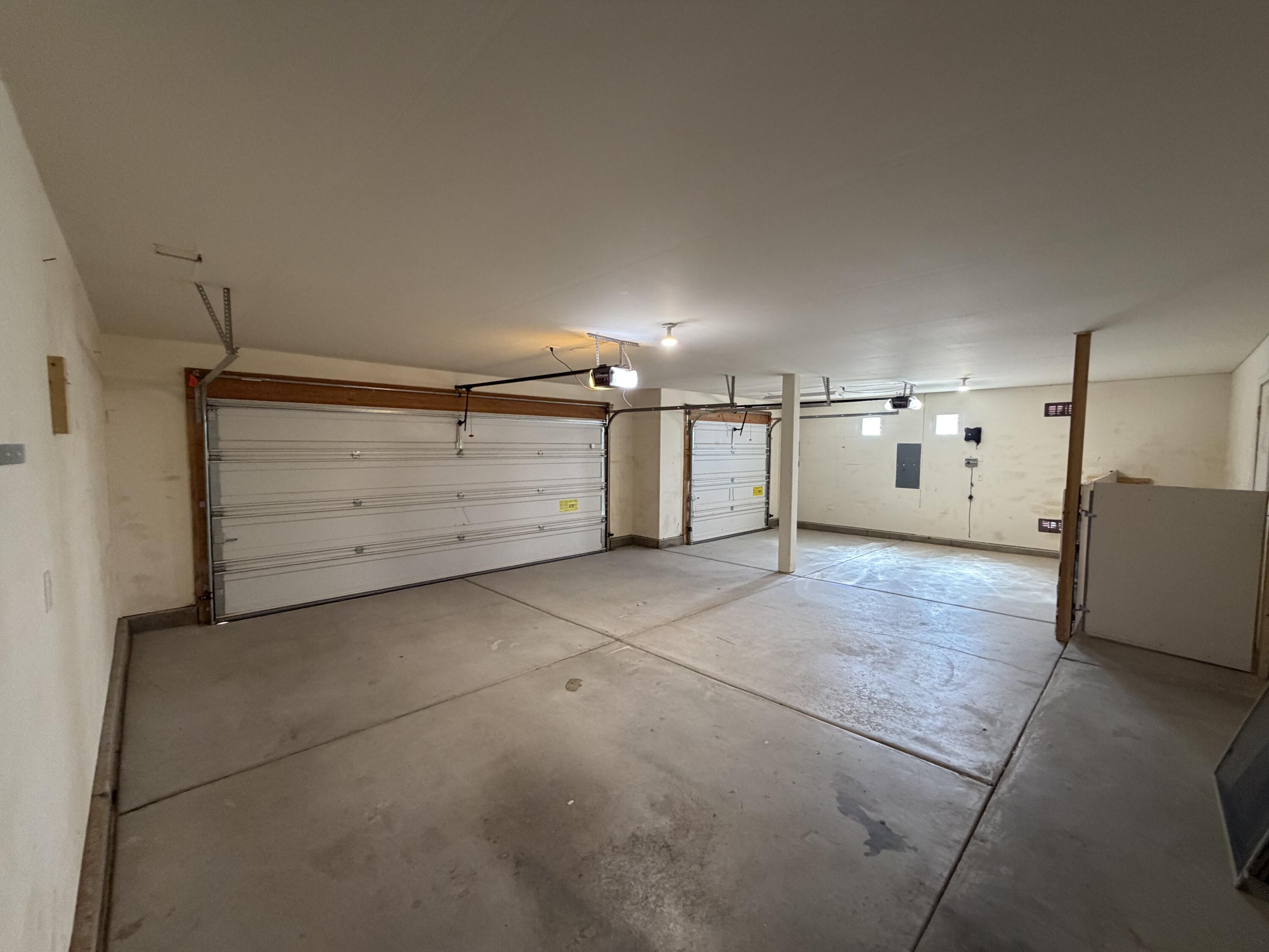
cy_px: 476
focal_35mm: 14
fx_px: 513
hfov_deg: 102.1
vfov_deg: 85.7
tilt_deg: -3.3
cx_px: 634
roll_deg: -0.6
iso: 400
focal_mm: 2.22
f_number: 2.2
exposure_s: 1/60
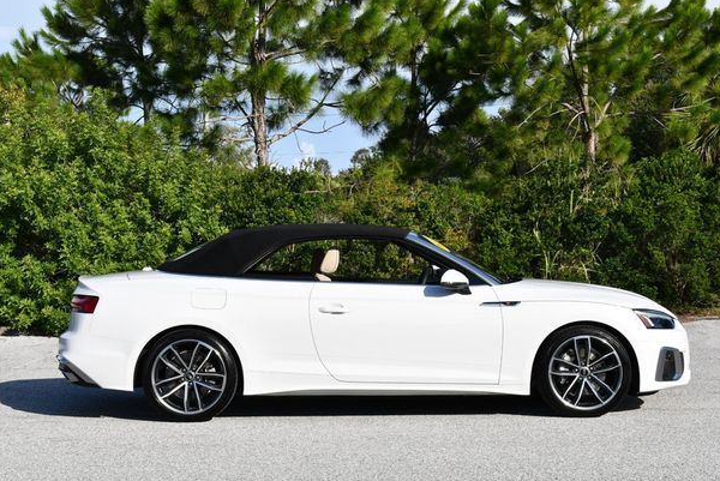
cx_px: 359
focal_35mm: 64
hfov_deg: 31.4
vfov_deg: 21.3
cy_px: 232
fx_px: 1281
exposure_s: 1/250
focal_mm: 30
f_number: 8
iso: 100
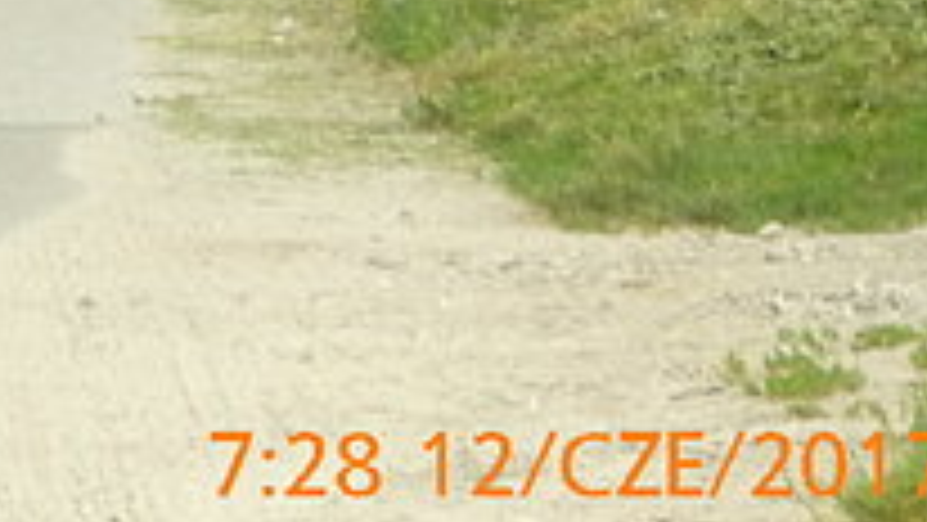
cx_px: -810
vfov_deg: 2.9
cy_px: -749
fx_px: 10179
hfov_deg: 5.1
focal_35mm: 414
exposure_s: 1/100
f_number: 5.8
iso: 200
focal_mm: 15.5
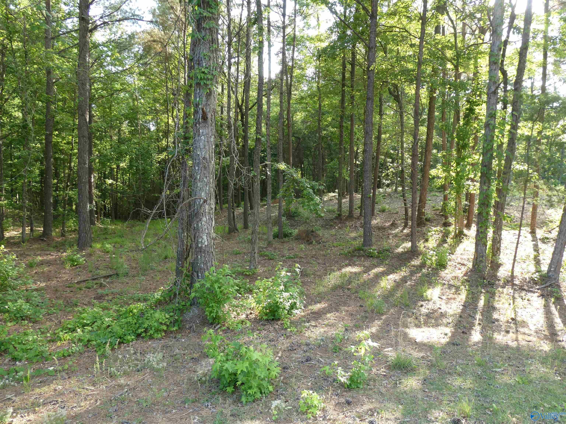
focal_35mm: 24
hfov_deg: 71.6
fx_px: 392
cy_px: 212
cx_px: 283
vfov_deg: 56.8
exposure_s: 1/60
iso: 100
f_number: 3.3
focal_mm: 4.3
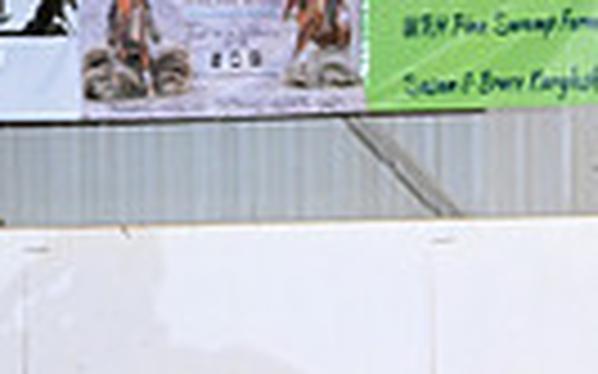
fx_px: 14499
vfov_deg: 1.5
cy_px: 318
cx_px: 1200
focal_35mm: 890
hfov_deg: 2.4
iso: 2500
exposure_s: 1/200
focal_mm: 200
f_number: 4
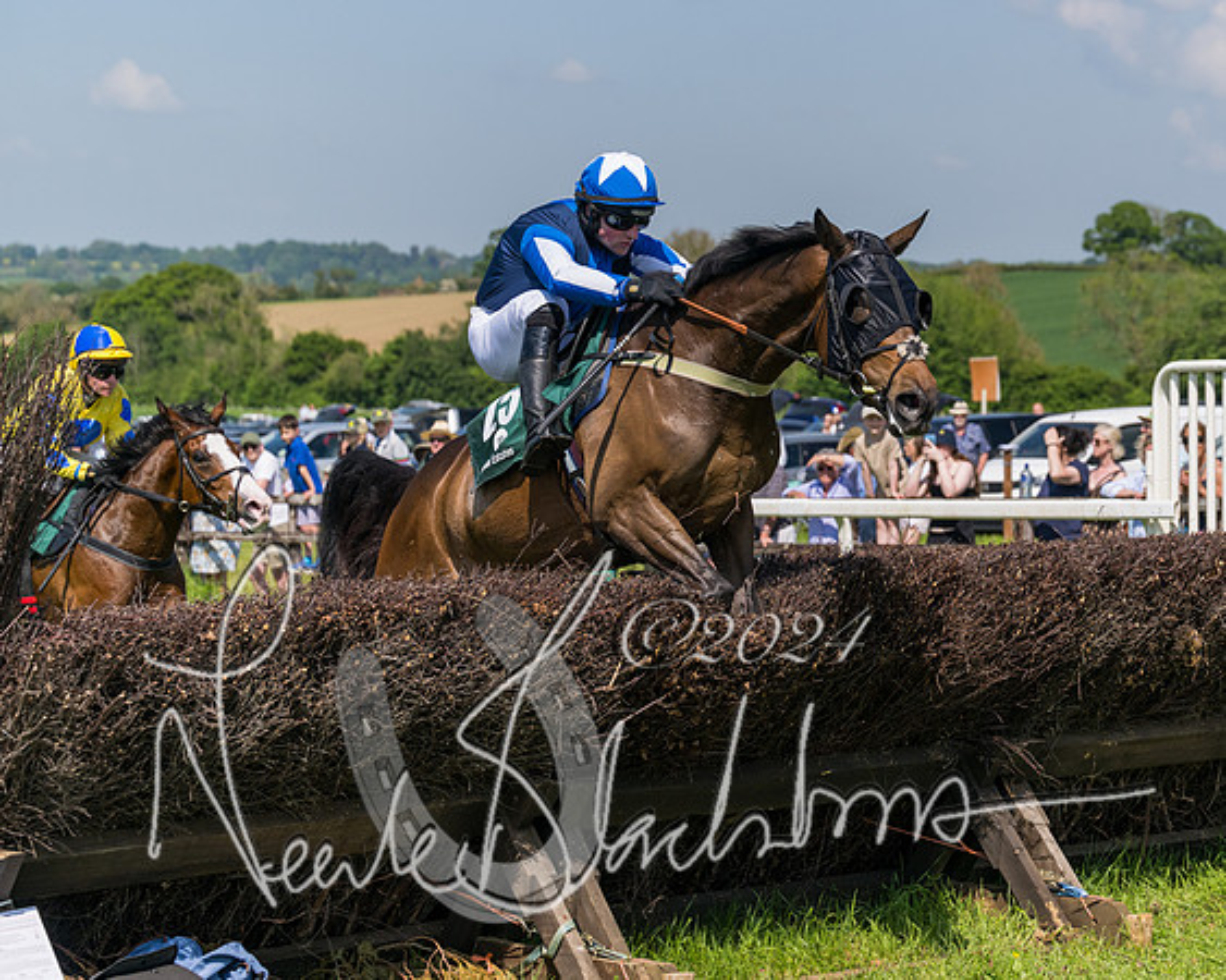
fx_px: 3550
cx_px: 790
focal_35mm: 98
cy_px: 416
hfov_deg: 19.5
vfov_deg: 15.7
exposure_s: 1/5000
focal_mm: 70
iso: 400
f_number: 4
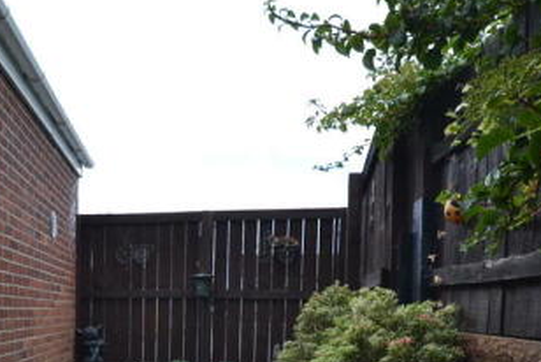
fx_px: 527
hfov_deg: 53.4
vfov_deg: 34.5
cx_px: 187
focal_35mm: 35
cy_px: 361
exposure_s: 1/125
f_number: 5.6
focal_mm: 11
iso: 100
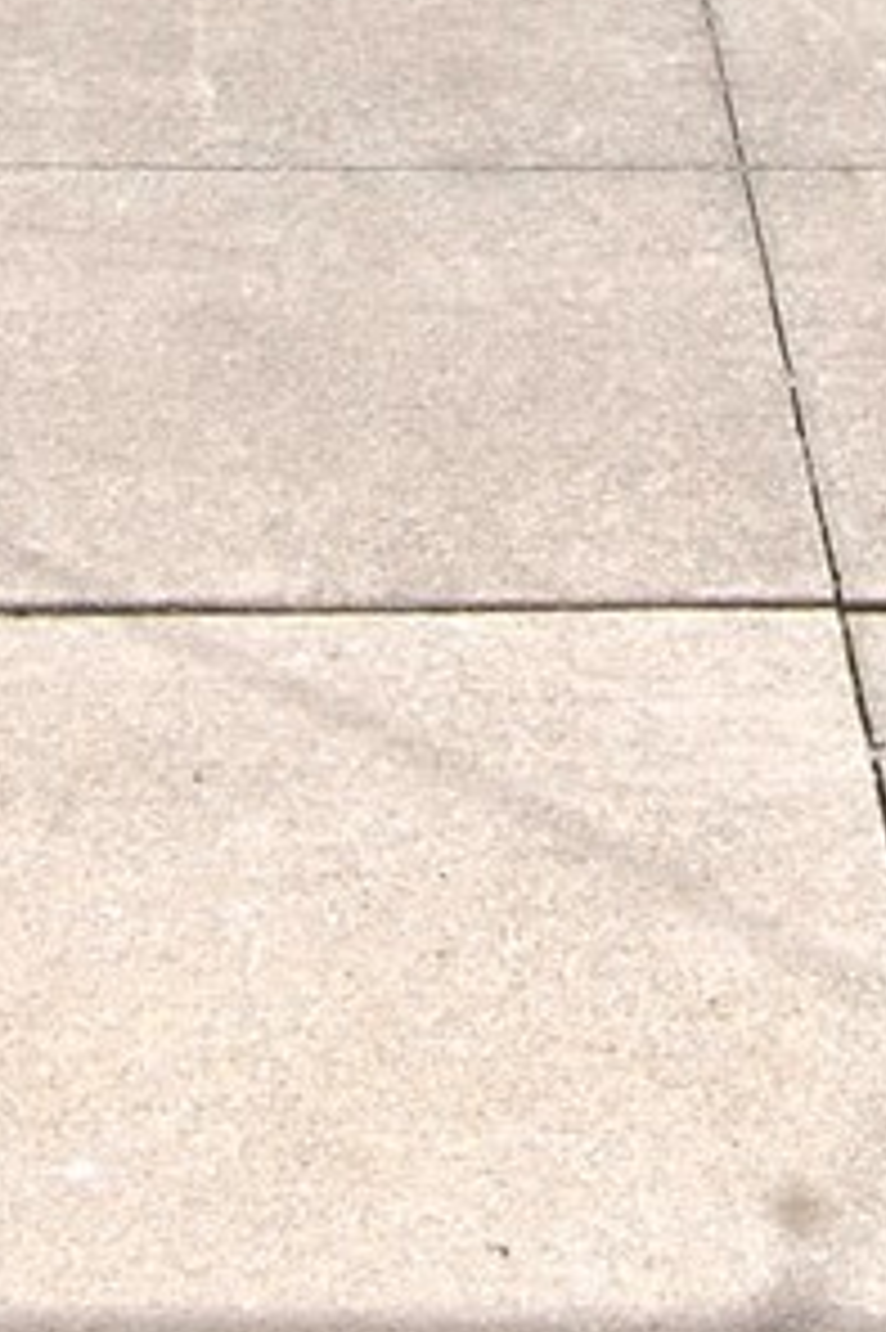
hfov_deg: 11.3
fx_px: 4472
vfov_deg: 15.4
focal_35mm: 121
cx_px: 524
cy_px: -794
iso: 200
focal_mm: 22
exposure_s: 1/320
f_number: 9
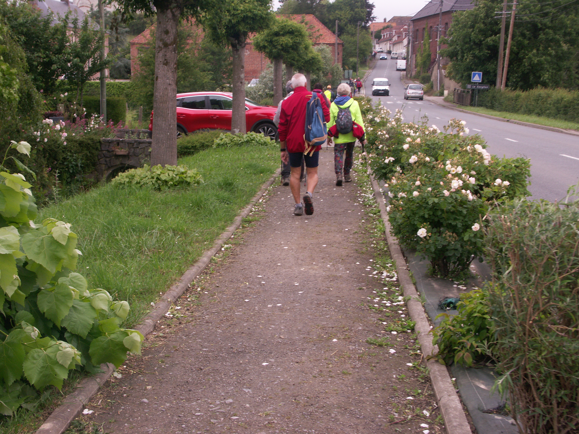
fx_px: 719
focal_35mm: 43
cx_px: 290
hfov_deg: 43.9
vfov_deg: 33.6
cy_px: 217
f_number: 5
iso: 64
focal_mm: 11.22
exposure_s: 1/125
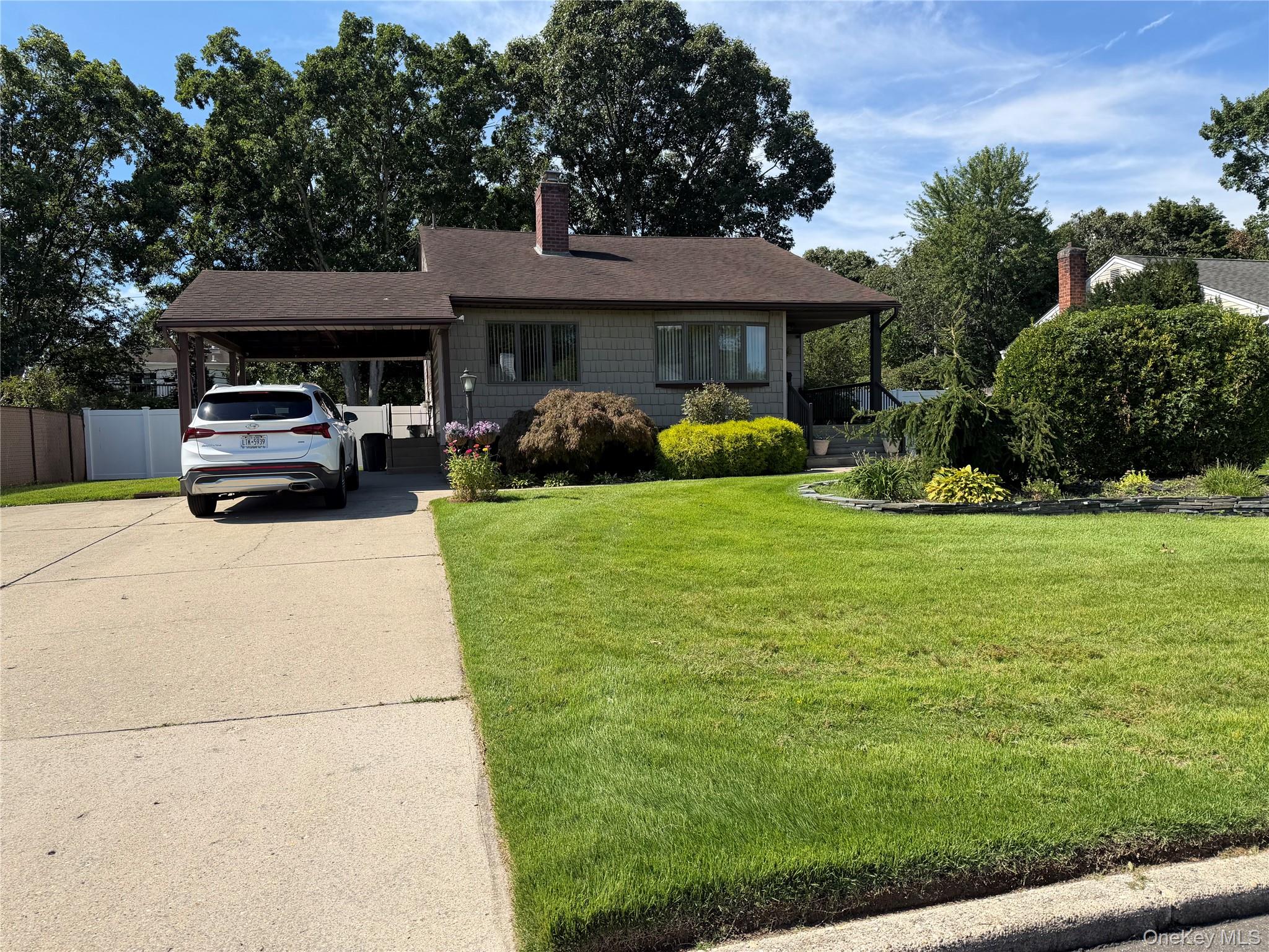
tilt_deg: -2.3
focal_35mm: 24
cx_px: 634
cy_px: 476
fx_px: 880
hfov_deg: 71.6
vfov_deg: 56.8
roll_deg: +0.9
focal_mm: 6.76
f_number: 1.78
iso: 80
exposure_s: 1/3953
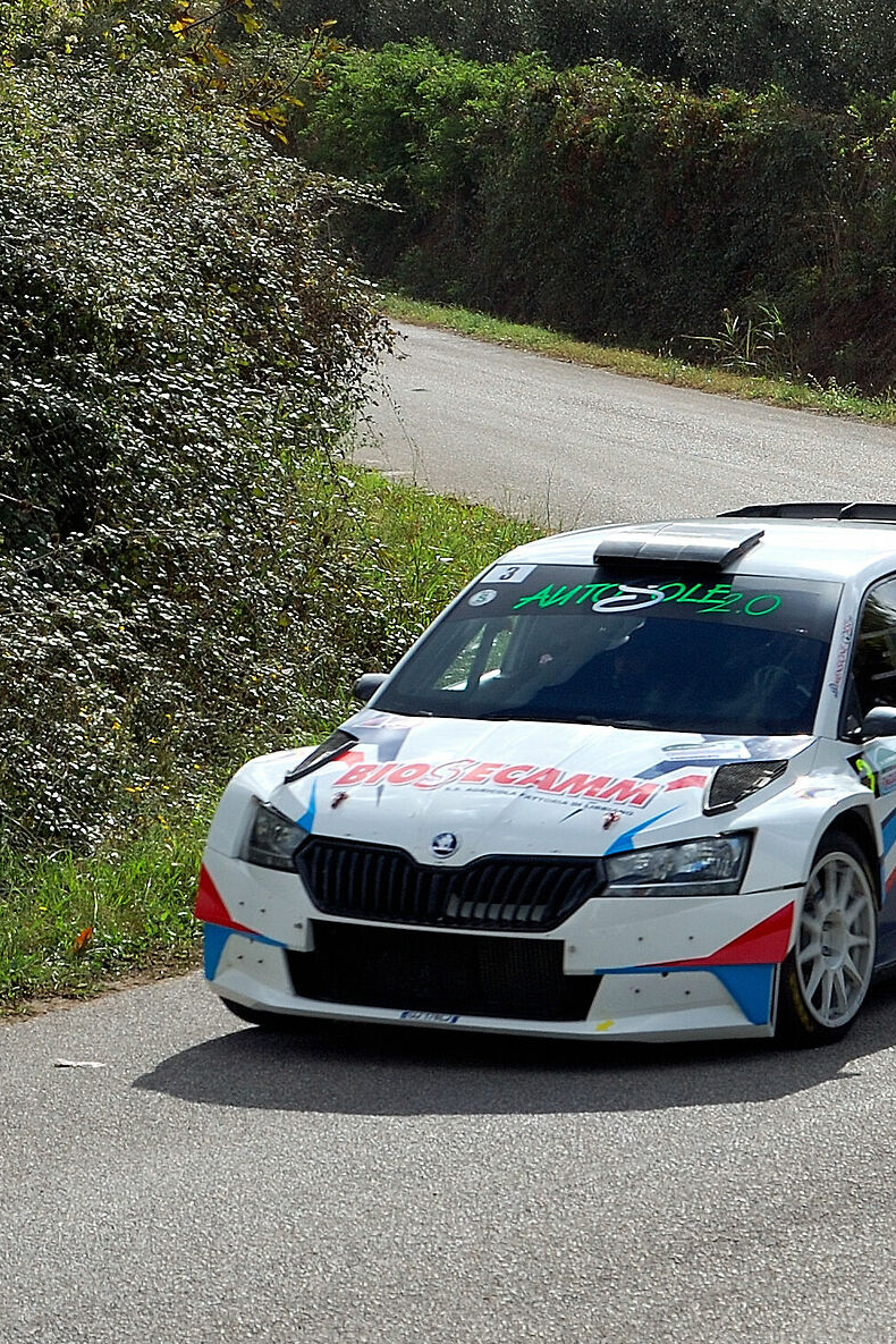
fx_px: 6235
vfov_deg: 12.3
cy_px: 716
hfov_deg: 8.2
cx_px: 583
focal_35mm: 167
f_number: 5.6
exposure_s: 1/640
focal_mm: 55
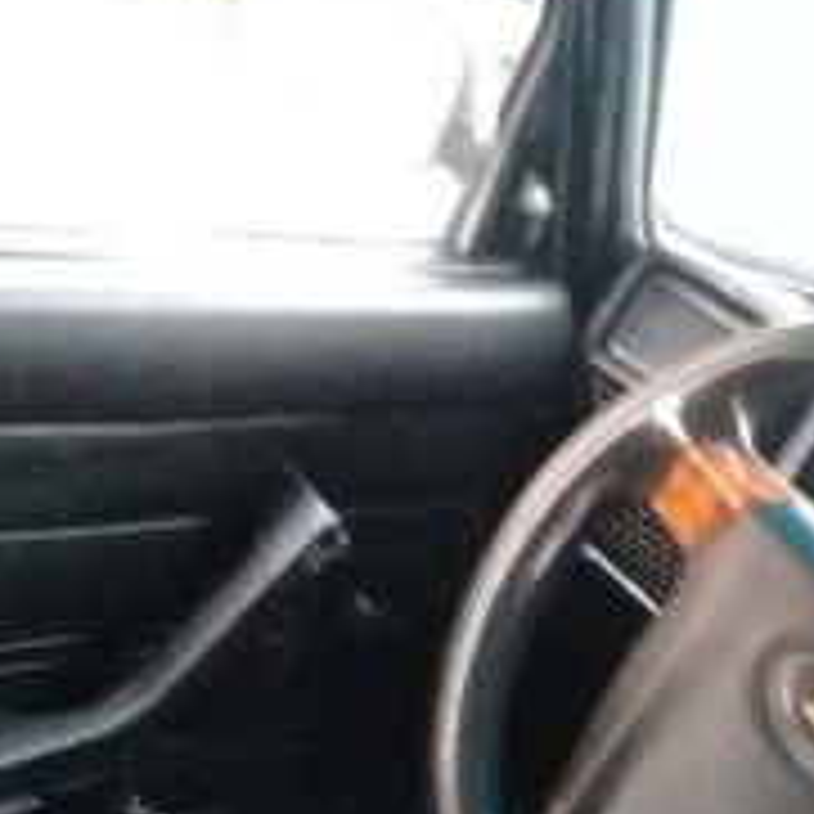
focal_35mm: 75
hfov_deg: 22.8
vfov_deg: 20.8
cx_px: 616
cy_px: 1084
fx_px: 1995
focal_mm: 3.3
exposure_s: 1/17
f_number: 2.2
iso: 500
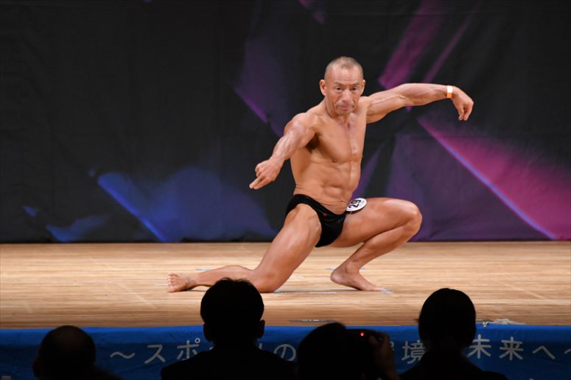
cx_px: 286
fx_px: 5469
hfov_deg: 6.0
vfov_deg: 4.0
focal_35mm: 345
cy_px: 190
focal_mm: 230
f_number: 5.6
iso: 2800
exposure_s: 1/400
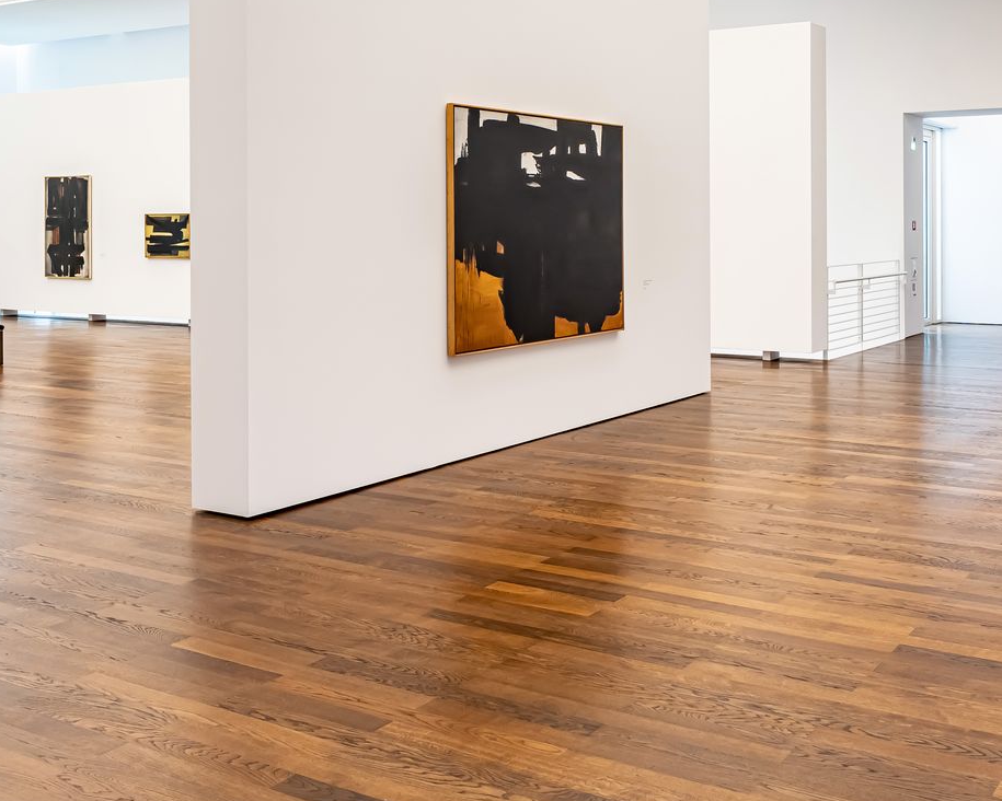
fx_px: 1216
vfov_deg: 35.9
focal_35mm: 41
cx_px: 710
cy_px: 234
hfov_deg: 43.8
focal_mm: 16
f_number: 8
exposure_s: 1/2.5
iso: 160
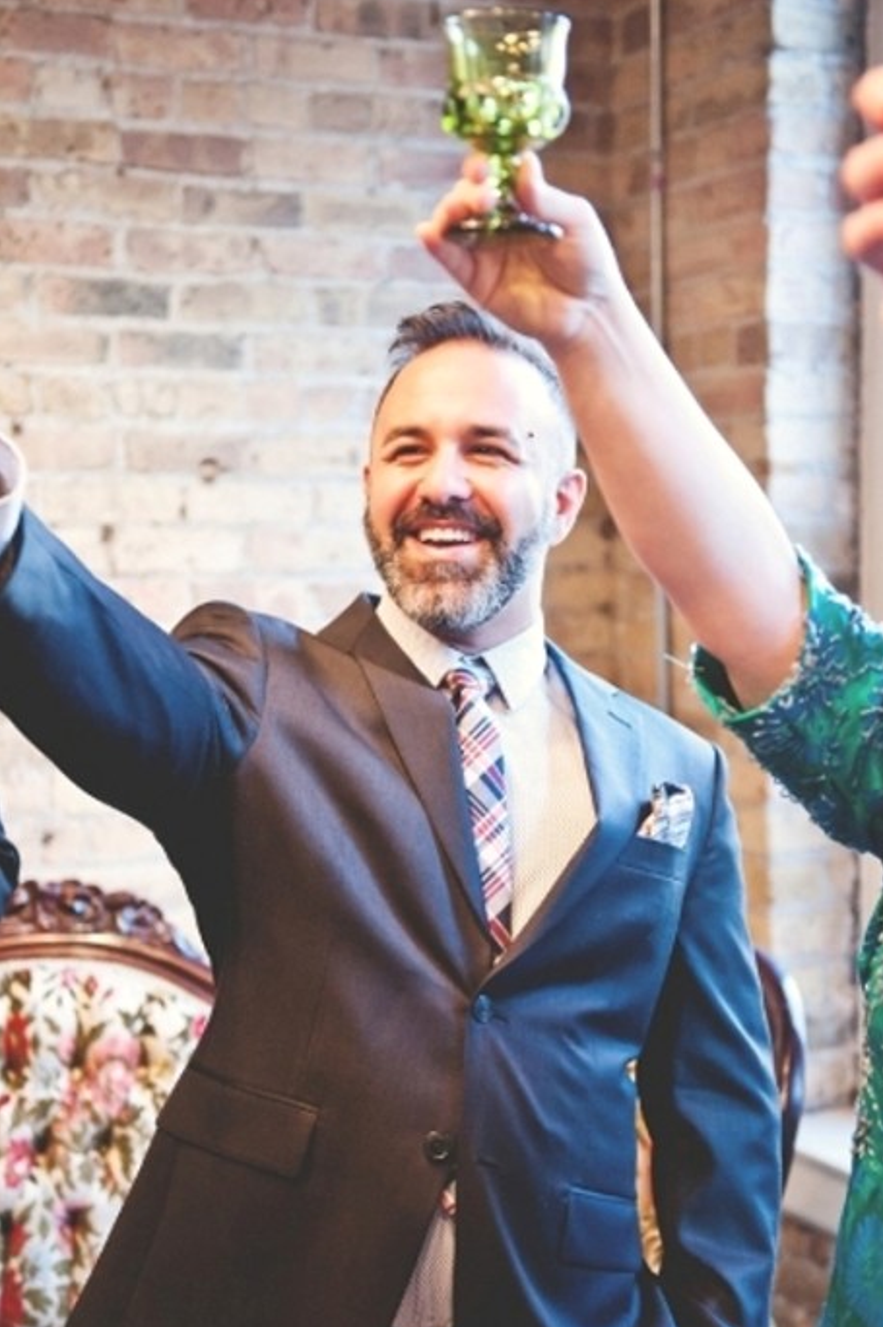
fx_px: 2137
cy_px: 753
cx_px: 439
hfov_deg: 23.3
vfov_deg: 34.5
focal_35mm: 58
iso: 3200
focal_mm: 48
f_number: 2.8
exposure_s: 1/320
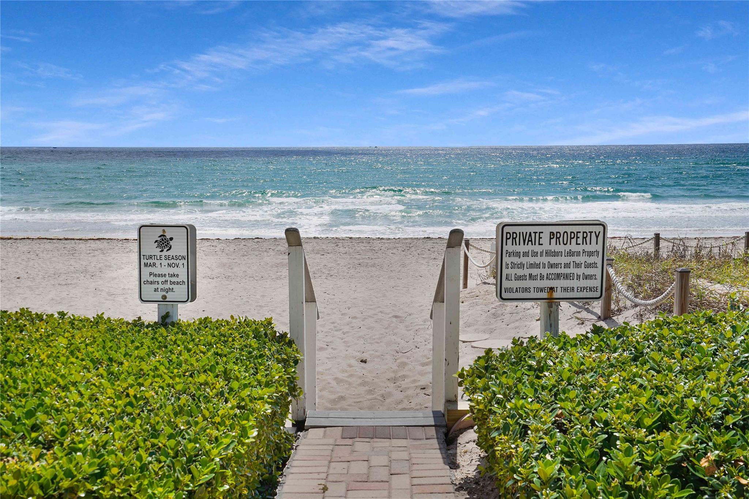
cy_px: 250
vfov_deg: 37.8
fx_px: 728
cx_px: 374
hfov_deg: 54.4
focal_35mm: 35
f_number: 10
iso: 100
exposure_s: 1/200
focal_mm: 35
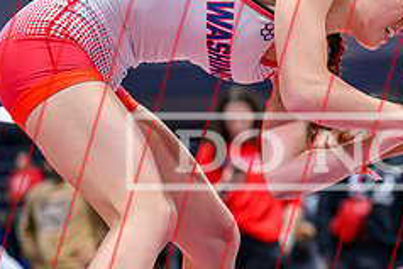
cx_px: 529
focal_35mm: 259
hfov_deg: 7.8
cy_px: 193
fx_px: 2901
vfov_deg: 5.3
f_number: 2.8
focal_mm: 90
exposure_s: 1/800
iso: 3200
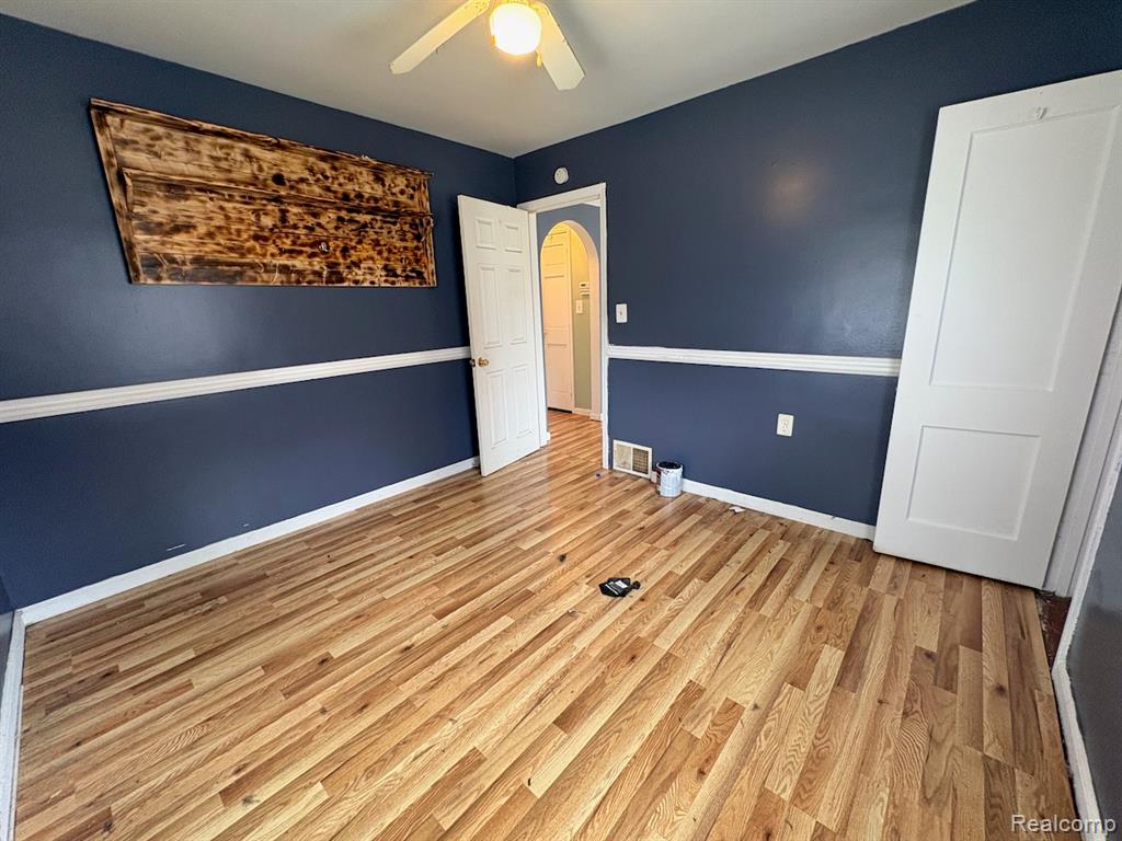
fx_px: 454
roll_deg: +2.6
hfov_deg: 102.1
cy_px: 420
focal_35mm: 14
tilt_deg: -15.2
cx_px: 561
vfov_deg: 85.7
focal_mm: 2.22
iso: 200
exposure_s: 1/60
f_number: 2.2
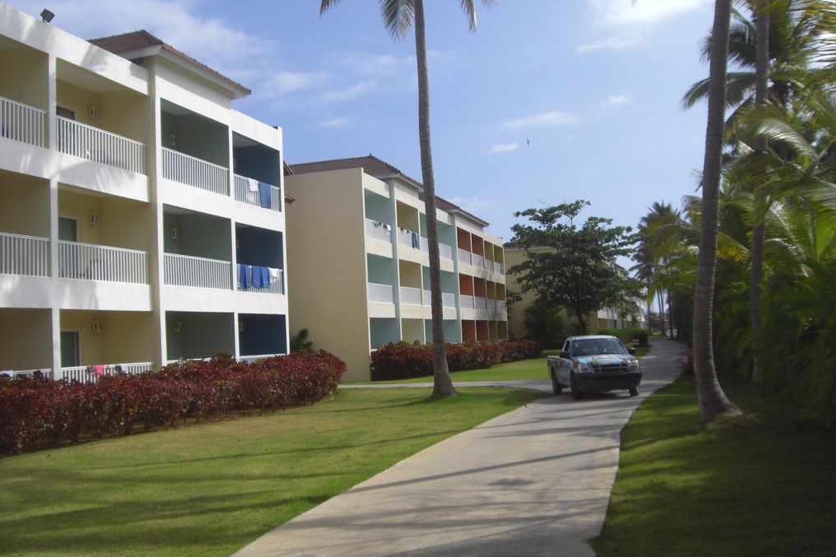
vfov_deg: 33.4
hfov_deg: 48.5
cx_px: 421
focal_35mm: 40
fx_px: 929
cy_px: 275
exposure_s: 1/200
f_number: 8
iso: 64
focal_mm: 6.2
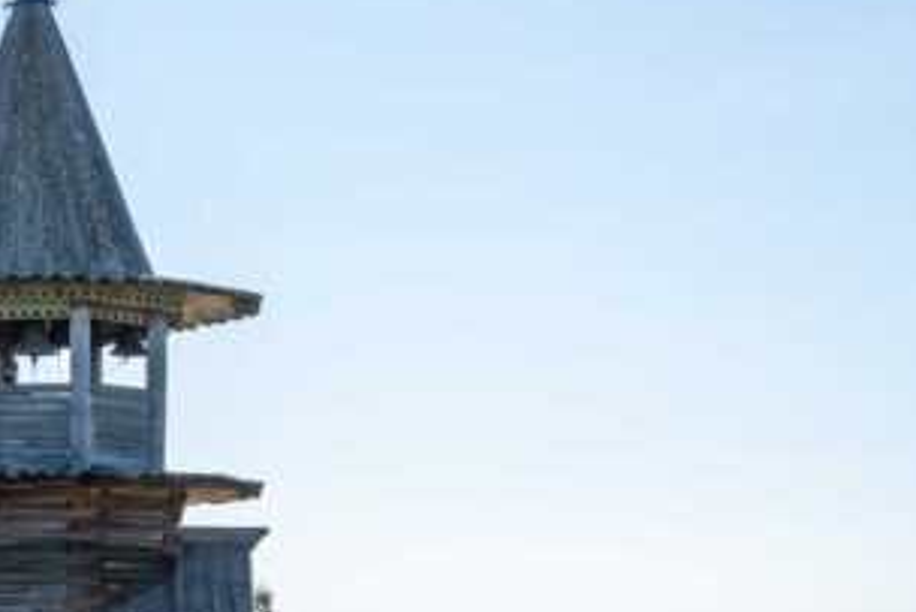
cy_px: 601
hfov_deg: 17.1
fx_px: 2826
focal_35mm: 111
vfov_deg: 12.2
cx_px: -344
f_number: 4.5
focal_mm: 22
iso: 100
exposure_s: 1/1600
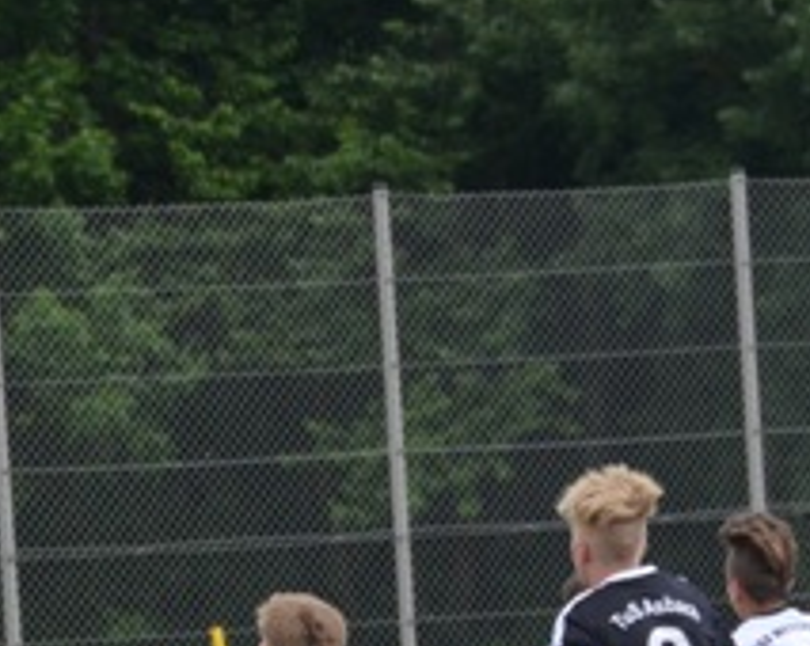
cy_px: 490
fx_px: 15161
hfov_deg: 3.1
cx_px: 586
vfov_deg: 2.4
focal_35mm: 633
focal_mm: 120
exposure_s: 1/500
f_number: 6
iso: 250
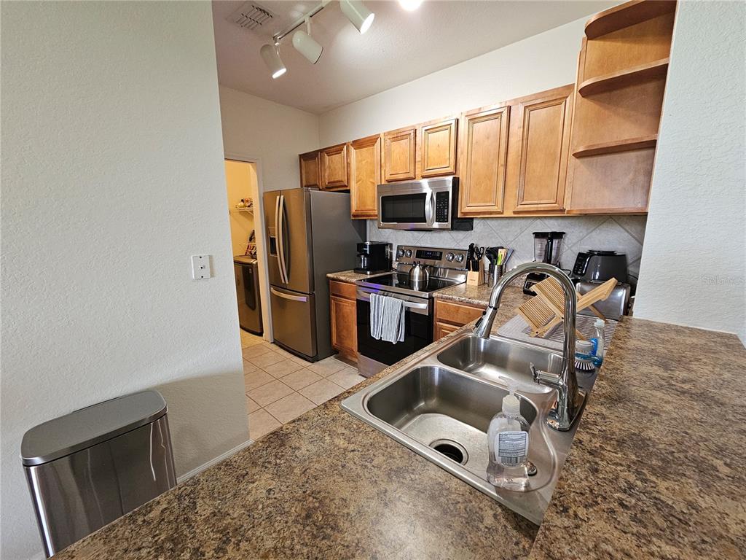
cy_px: 280
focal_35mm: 13
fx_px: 280
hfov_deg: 106.2
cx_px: 373
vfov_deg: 89.9
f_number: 2.2
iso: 320
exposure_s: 1/60
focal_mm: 2.2
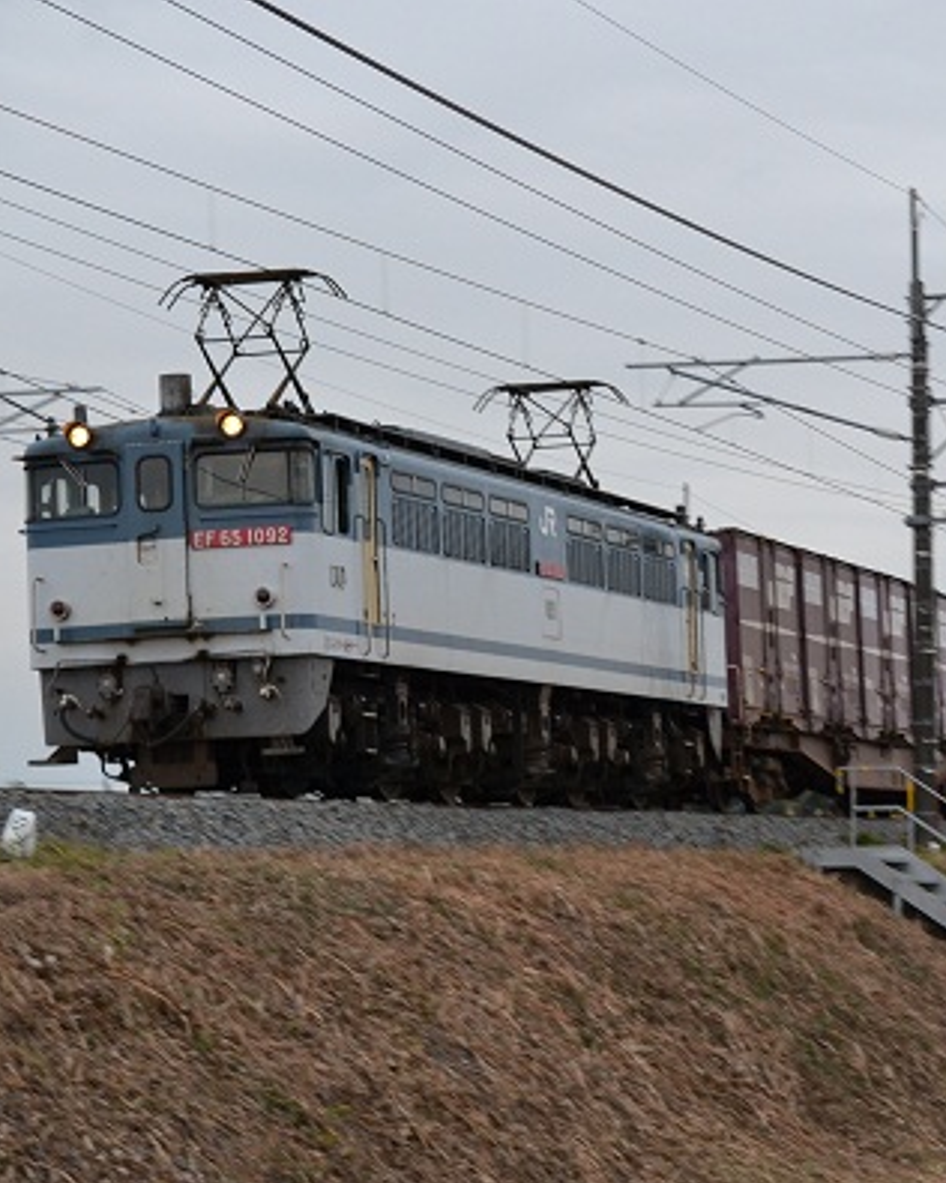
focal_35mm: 118
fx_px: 4120
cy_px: 596
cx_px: 506
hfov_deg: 13.1
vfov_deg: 16.3
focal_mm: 55
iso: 800
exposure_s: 1/125
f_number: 5.6
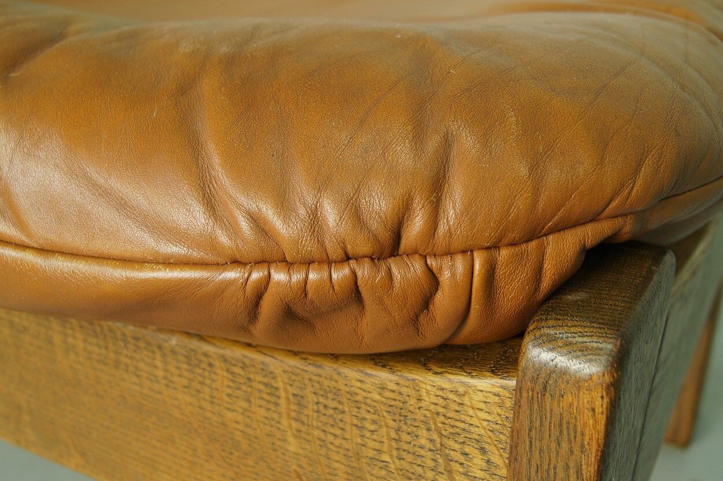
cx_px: 362
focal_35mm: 39
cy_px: 240
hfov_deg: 49.6
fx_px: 783
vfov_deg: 34.2
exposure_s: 1/15
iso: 400
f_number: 7.1
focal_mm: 26
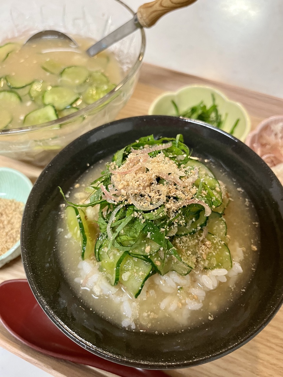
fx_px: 283
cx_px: 142
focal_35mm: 26
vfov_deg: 67.3
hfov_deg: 53.1
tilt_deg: -58.7
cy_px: 188
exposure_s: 1/60
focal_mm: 5.1
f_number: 1.6
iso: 400
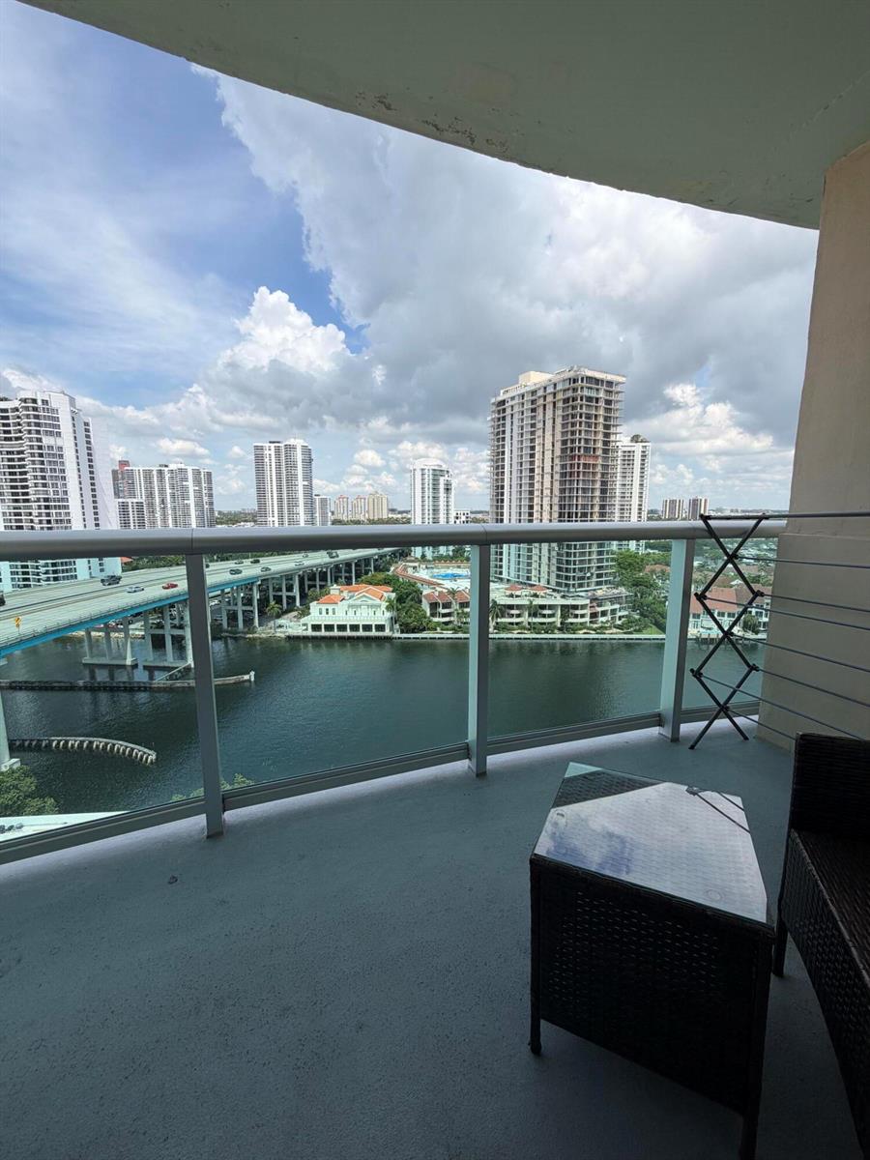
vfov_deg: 102.1
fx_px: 469
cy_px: 580
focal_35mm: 14
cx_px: 435
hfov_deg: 85.7
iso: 20
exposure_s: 1/770
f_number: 2.2
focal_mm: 2.22
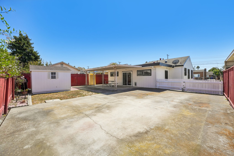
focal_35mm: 14
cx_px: 117
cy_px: 78
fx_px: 91
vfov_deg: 81.2
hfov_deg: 104.3
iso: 500
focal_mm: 14
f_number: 8
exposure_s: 1/2000
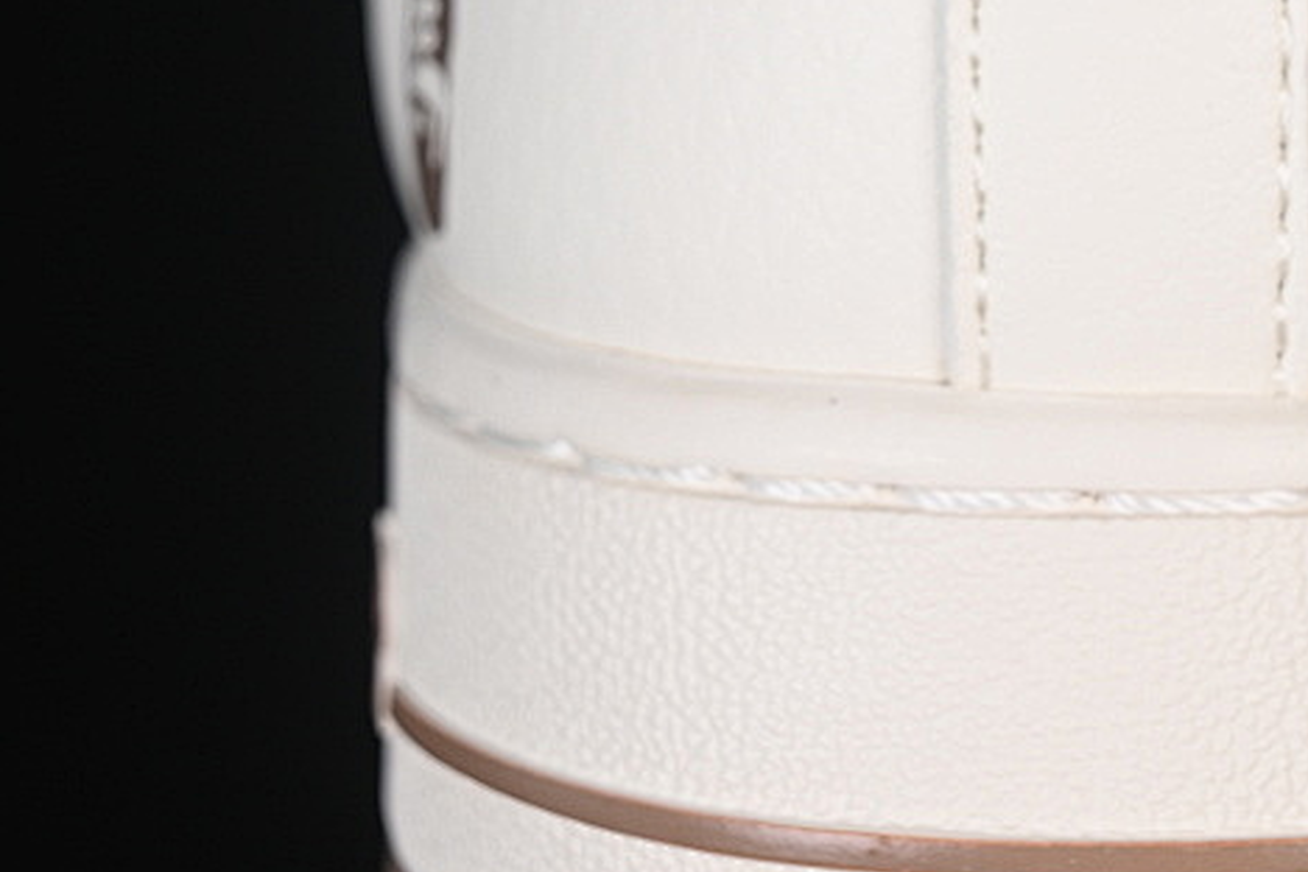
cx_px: 1104
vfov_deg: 7.9
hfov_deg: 11.8
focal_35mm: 173
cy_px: -56
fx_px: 6285
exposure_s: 1/80
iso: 160
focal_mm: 50
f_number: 7.1
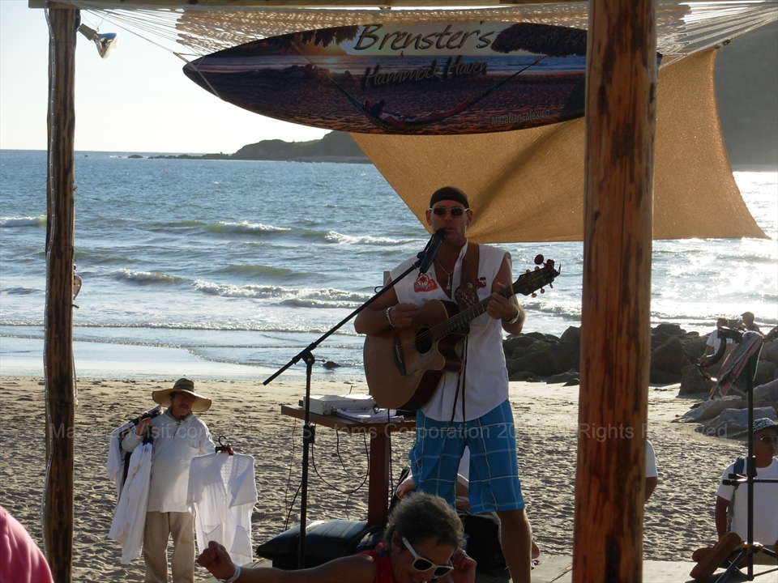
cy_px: 292
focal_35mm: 96
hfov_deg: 20.4
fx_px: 2158
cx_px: 389
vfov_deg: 15.4
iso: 50
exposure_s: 1/886
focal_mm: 15.9
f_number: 3.9
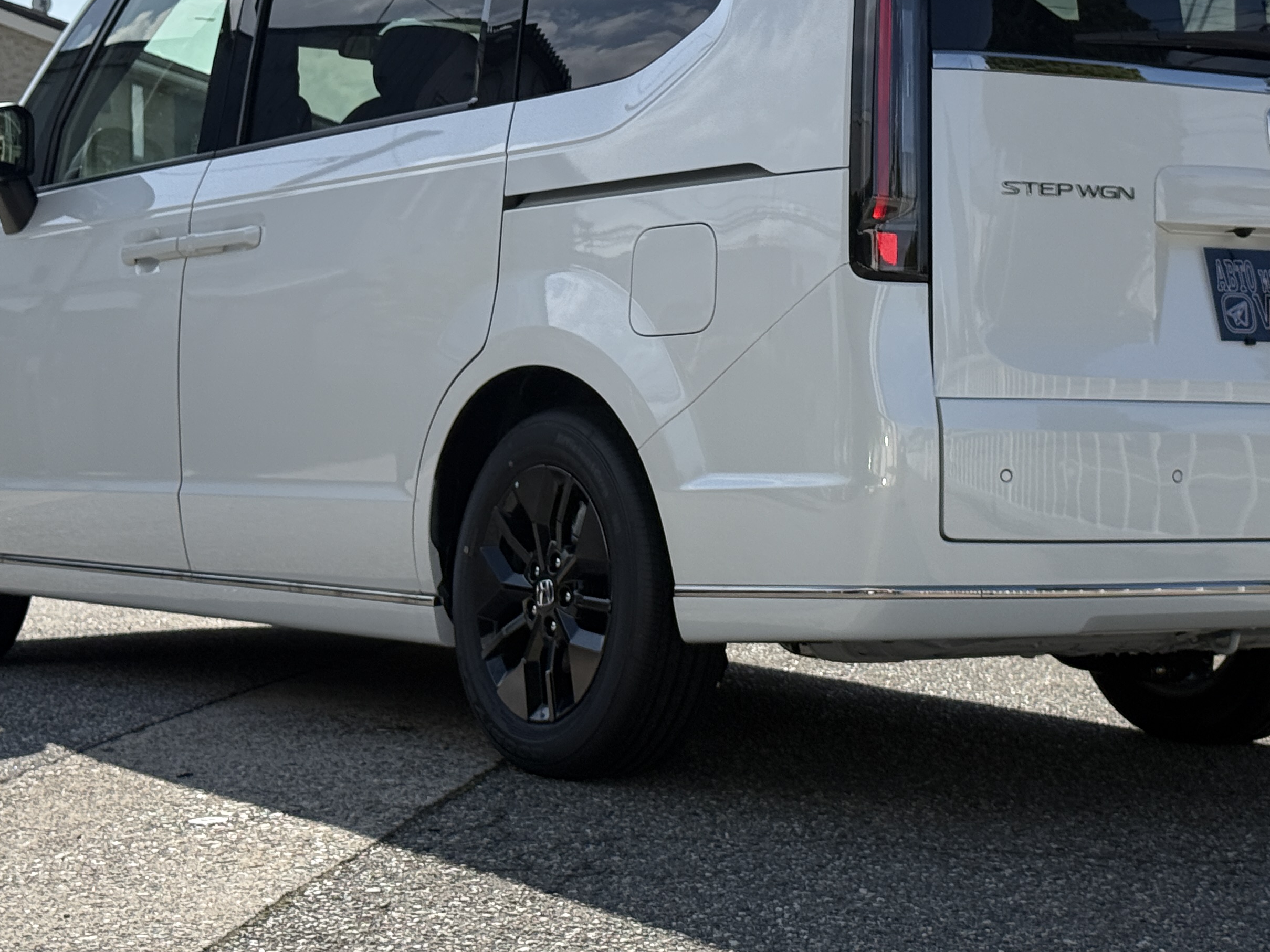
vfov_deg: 18.3
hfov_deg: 24.4
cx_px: 727
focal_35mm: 80
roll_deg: +0.9
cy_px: 265
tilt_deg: +2.7
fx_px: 2935
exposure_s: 1/7874
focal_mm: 6.76
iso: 100
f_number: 1.78
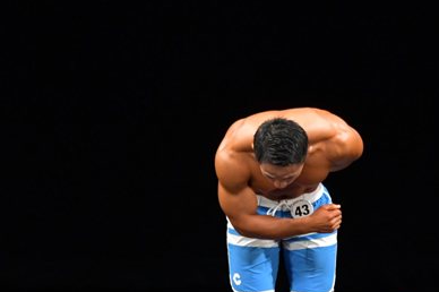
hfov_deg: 3.4
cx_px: 221
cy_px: 217
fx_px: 7310
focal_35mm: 600
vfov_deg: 2.3
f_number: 5.6
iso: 3200
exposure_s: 1/400
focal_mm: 200
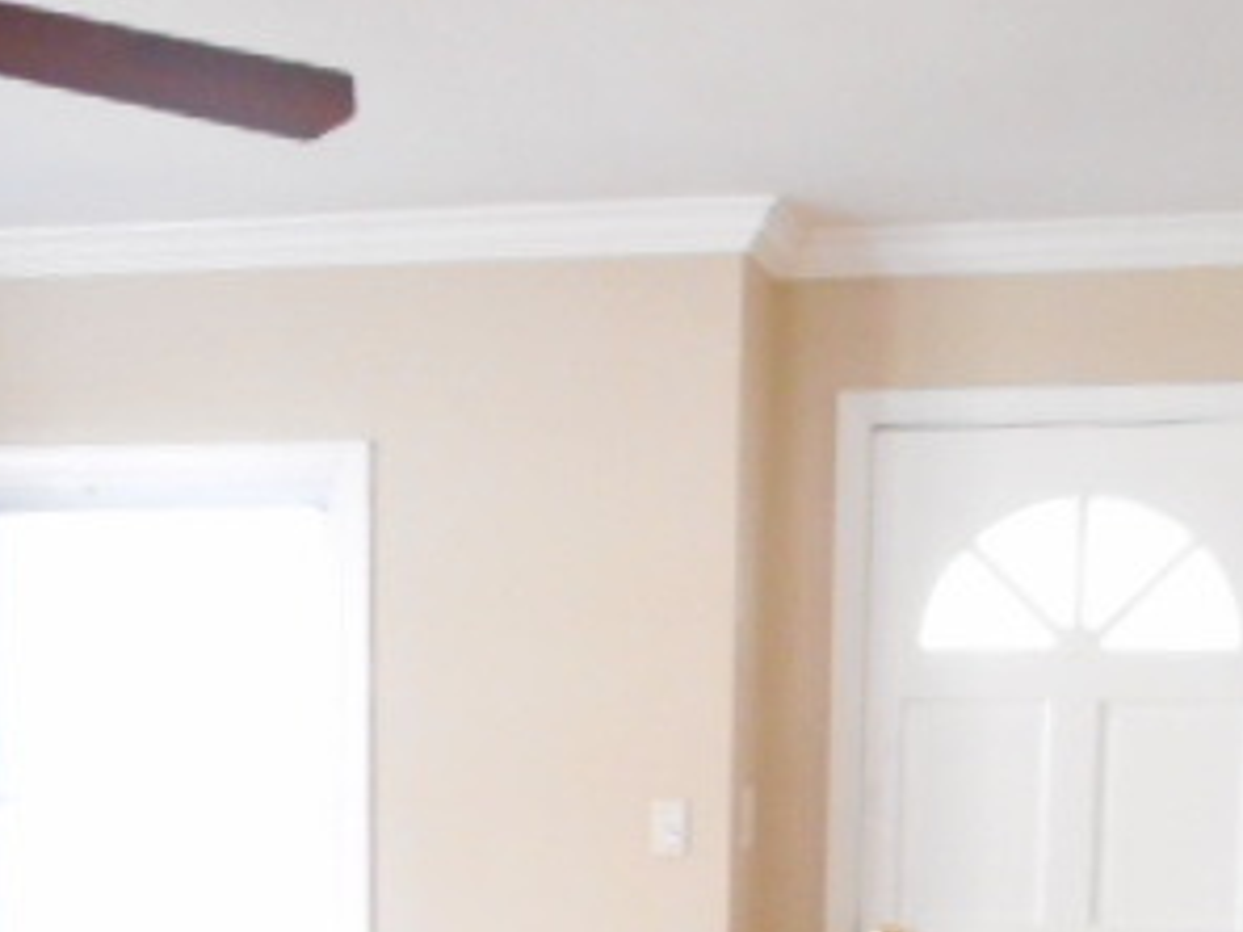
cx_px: 563
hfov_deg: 35.5
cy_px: 932
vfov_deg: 25.7
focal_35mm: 54
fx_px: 1939
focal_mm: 4.5
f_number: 3.7
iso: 800
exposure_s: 1/60
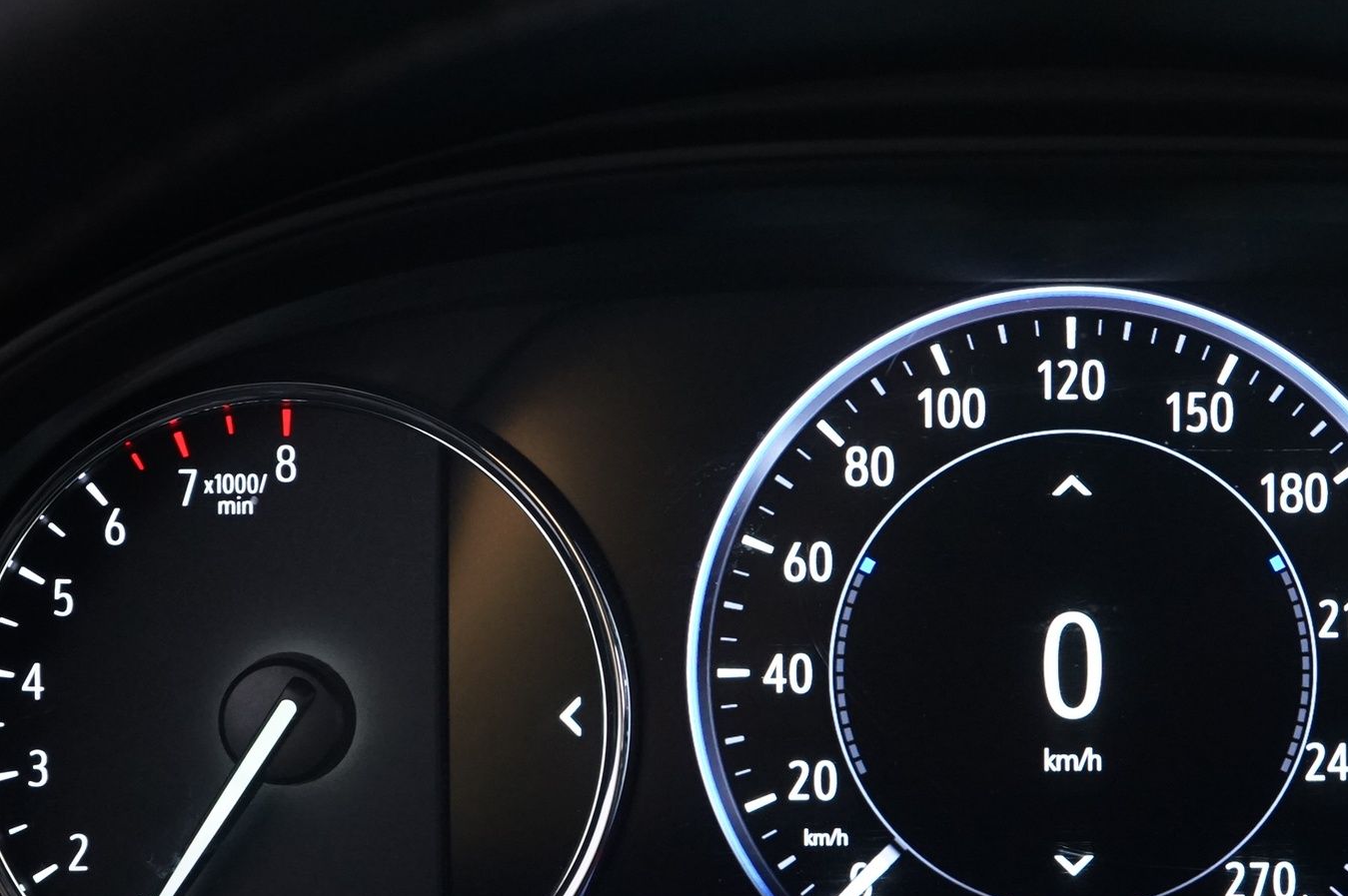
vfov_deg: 10.8
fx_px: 4714
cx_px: 1072
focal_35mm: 126
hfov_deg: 16.2
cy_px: 668
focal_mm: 68
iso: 2000
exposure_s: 1/10
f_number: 6.3
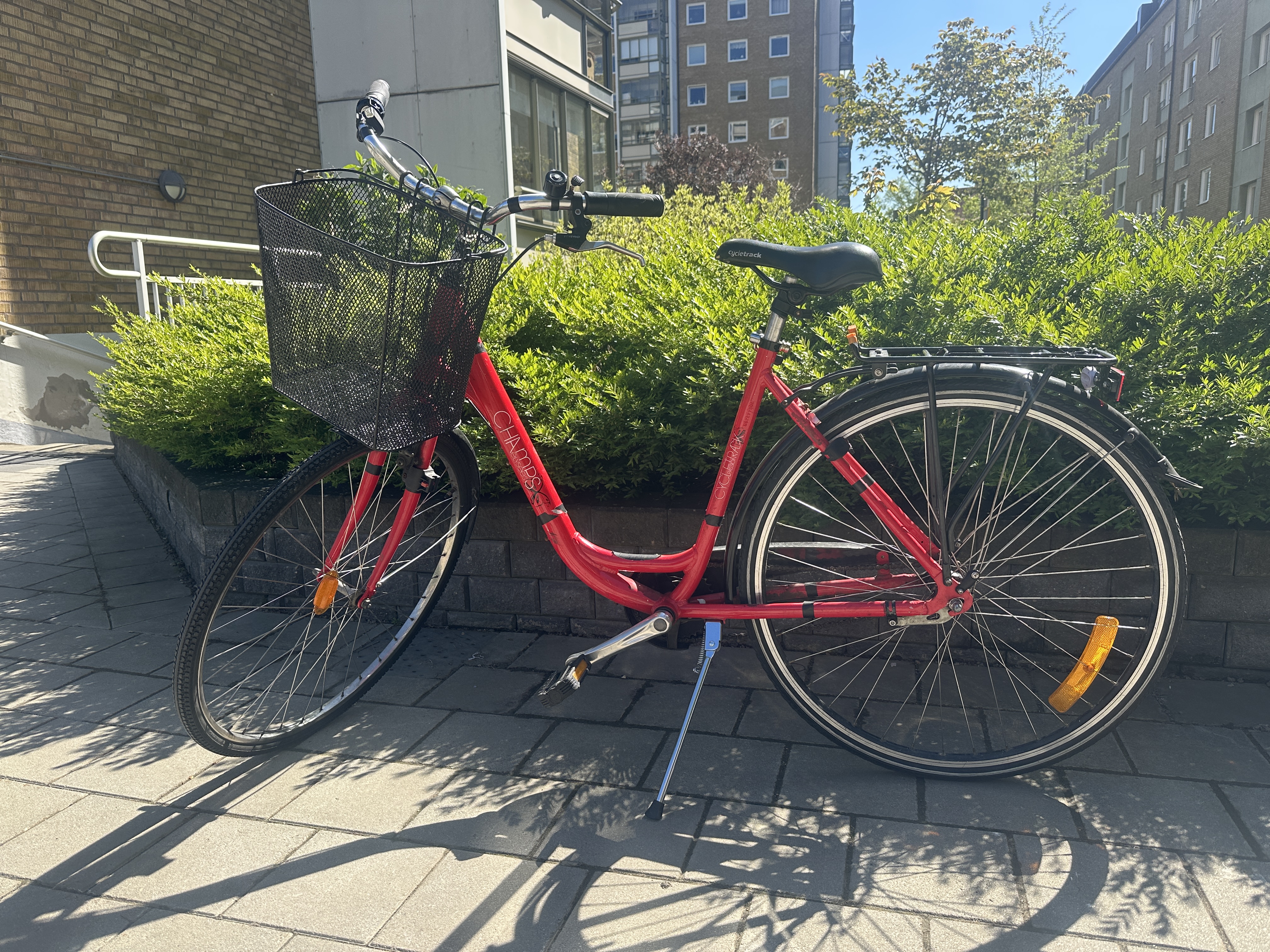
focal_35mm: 24
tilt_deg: -9.9
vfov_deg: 56.8
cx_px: 635
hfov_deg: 71.6
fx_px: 881
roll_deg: +3.0
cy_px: 476
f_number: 1.78
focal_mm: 6.86
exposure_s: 1/1562
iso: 80
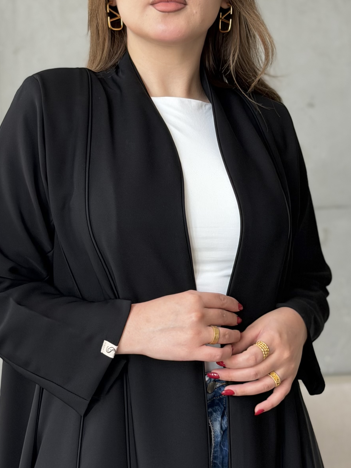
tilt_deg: +0.7
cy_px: 275
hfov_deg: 25.2
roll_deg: +0.6
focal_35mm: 58
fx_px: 784
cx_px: 145
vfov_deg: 33.2
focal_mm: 6.76
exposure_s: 1/121
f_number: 1.78
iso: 80
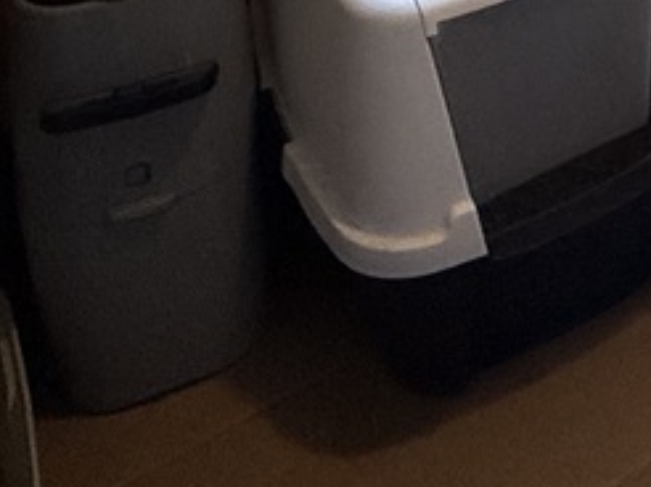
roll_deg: +2.2
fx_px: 1541
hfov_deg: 21.7
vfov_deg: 12.9
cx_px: 826
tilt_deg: -12.0
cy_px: -730
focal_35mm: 82
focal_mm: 2.22
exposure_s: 1/120
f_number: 2.2
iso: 250
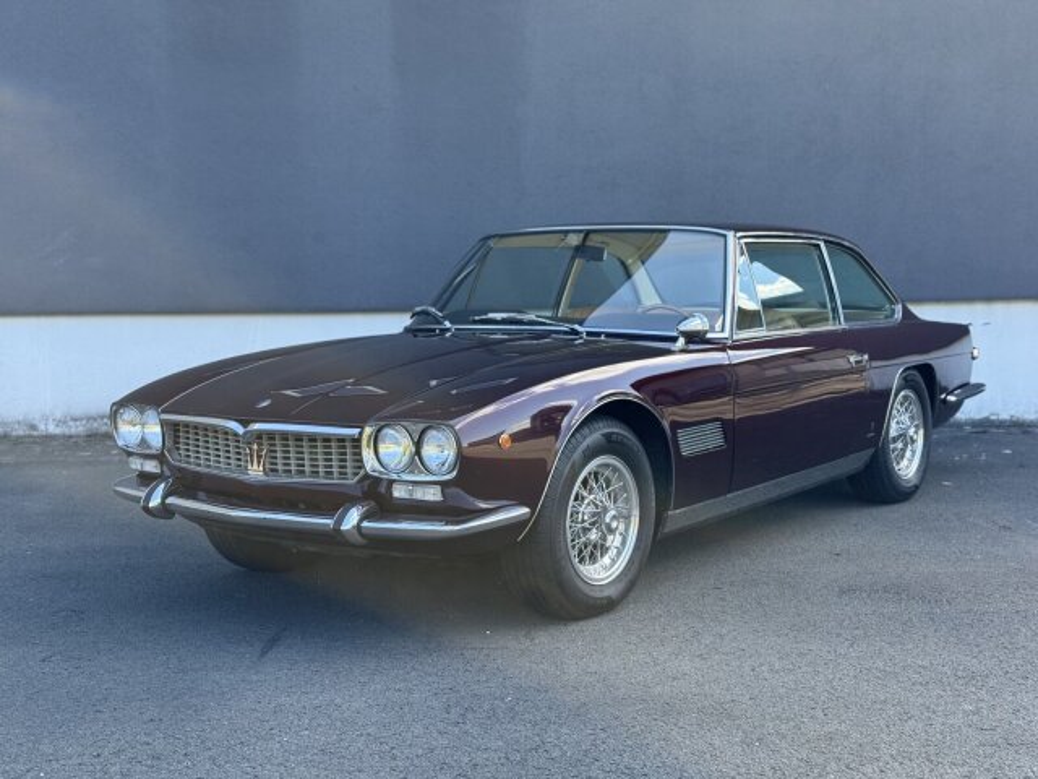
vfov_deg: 30.3
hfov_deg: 39.7
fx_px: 1439
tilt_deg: -4.5
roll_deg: +0.7
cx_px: 519
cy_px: 390
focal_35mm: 48
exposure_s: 1/570
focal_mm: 6.76
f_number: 1.78
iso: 64
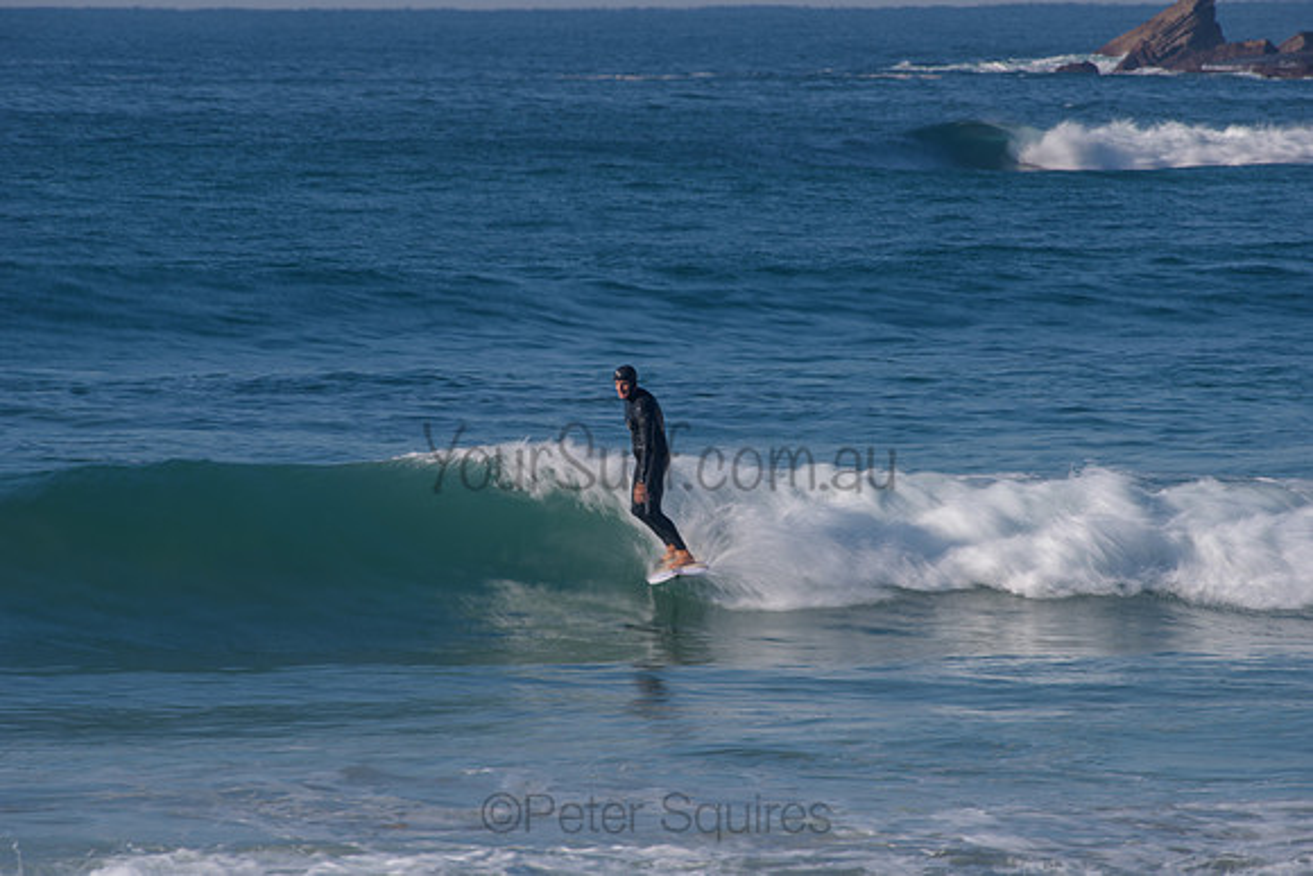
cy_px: 438
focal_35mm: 500
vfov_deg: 2.8
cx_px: 656
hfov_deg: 4.1
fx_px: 18240
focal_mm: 500
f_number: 16
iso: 31
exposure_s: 1/13
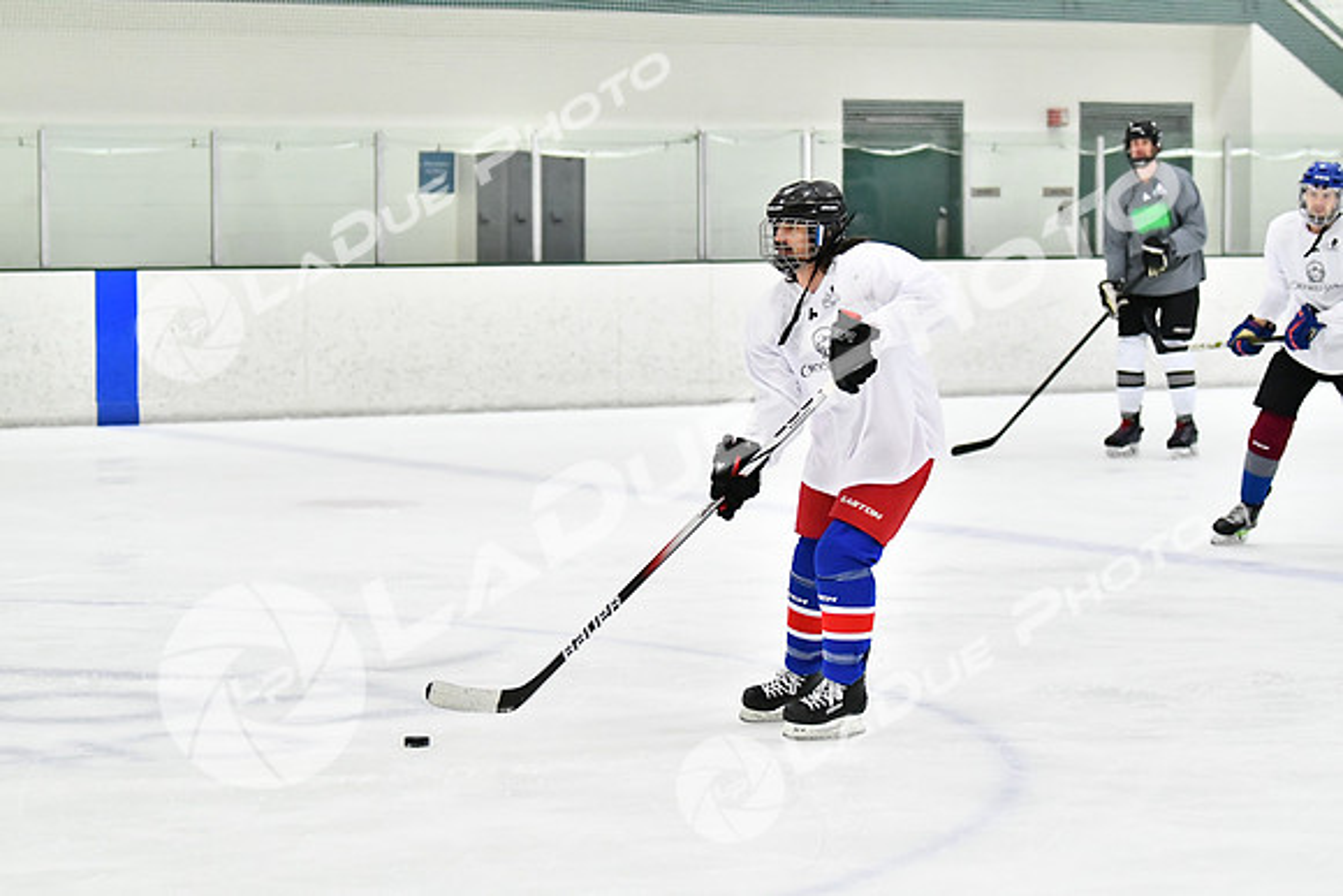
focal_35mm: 153
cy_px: 448
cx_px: 672
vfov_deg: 9.0
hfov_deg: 13.4
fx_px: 5709
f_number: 2.8
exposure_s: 1/1600
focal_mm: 102
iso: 6400
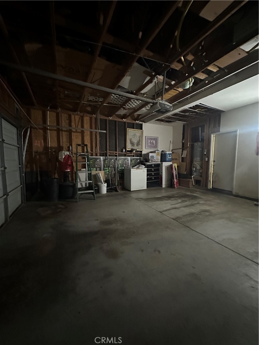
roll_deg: -0.6
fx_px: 140
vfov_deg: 102.1
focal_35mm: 14
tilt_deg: -6.1
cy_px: 172
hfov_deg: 85.7
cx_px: 130
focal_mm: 2.22
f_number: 2.2
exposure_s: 1/30
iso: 2000
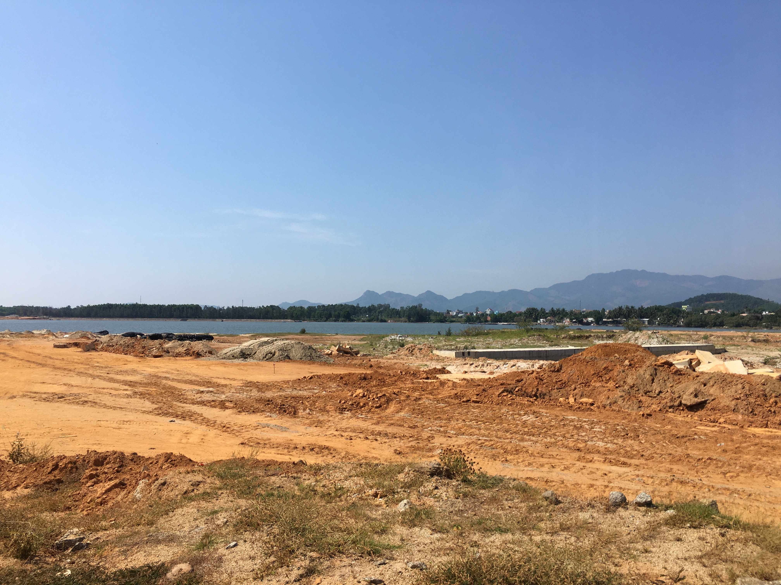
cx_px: 390
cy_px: 292
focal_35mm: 29
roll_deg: -1.5
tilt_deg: +3.4
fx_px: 654
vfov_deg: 48.2
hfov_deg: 61.7
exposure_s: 1/2137
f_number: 2.2
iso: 25
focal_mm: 4.15
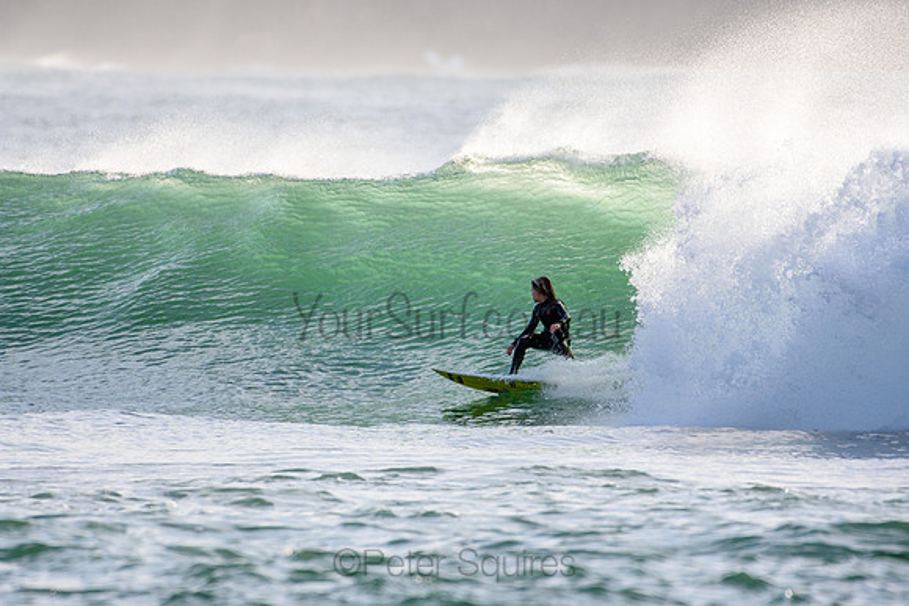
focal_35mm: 750
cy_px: 303
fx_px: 18941
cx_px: 454
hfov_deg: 2.7
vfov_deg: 1.8
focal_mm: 500
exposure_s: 1/2500
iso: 640
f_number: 5.6
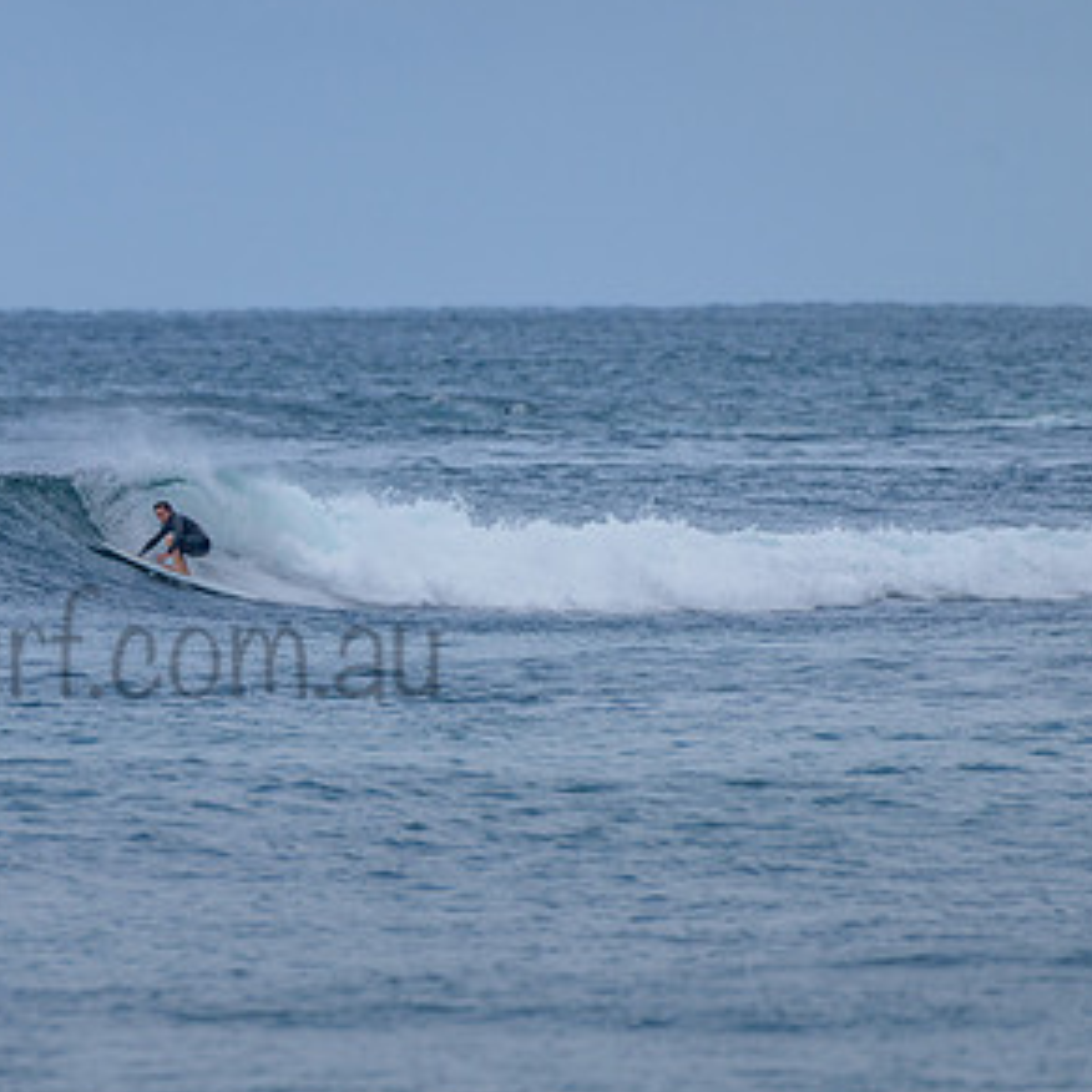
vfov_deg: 1.7
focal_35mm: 1033
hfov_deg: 1.7
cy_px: 550
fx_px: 36868
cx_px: 19
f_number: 5.6
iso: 360
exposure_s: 1/2000
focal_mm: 500
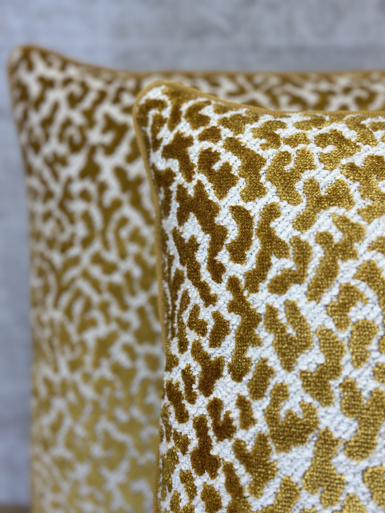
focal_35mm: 48
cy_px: 256
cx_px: 192
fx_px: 712
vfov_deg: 39.7
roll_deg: -0.3
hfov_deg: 30.3
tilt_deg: -16.2
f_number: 1.78
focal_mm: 6.86
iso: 80
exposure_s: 1/238
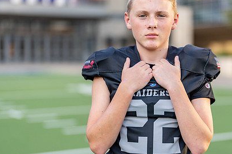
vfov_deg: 16.4
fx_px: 535
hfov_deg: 24.4
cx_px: 153
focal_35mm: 83
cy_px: 76
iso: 100
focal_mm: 50
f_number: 1.2
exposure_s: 1/1600
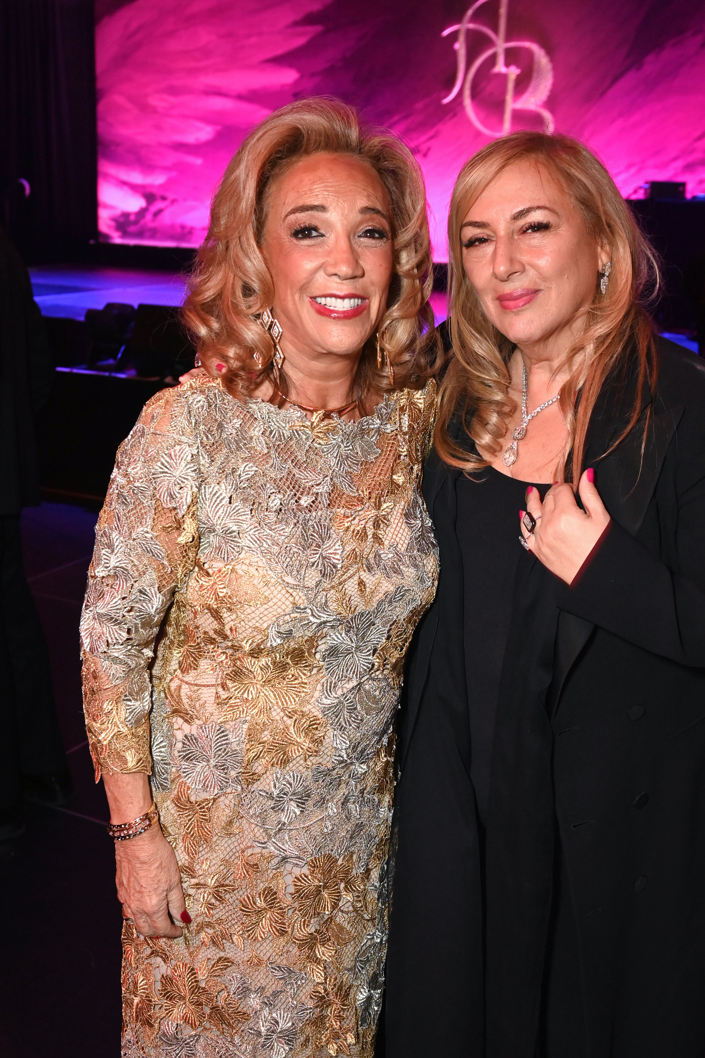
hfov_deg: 33.3
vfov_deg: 48.5
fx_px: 1175
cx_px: 427
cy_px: 519
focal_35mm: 40
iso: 3200
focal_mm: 32
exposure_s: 1/60
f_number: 5
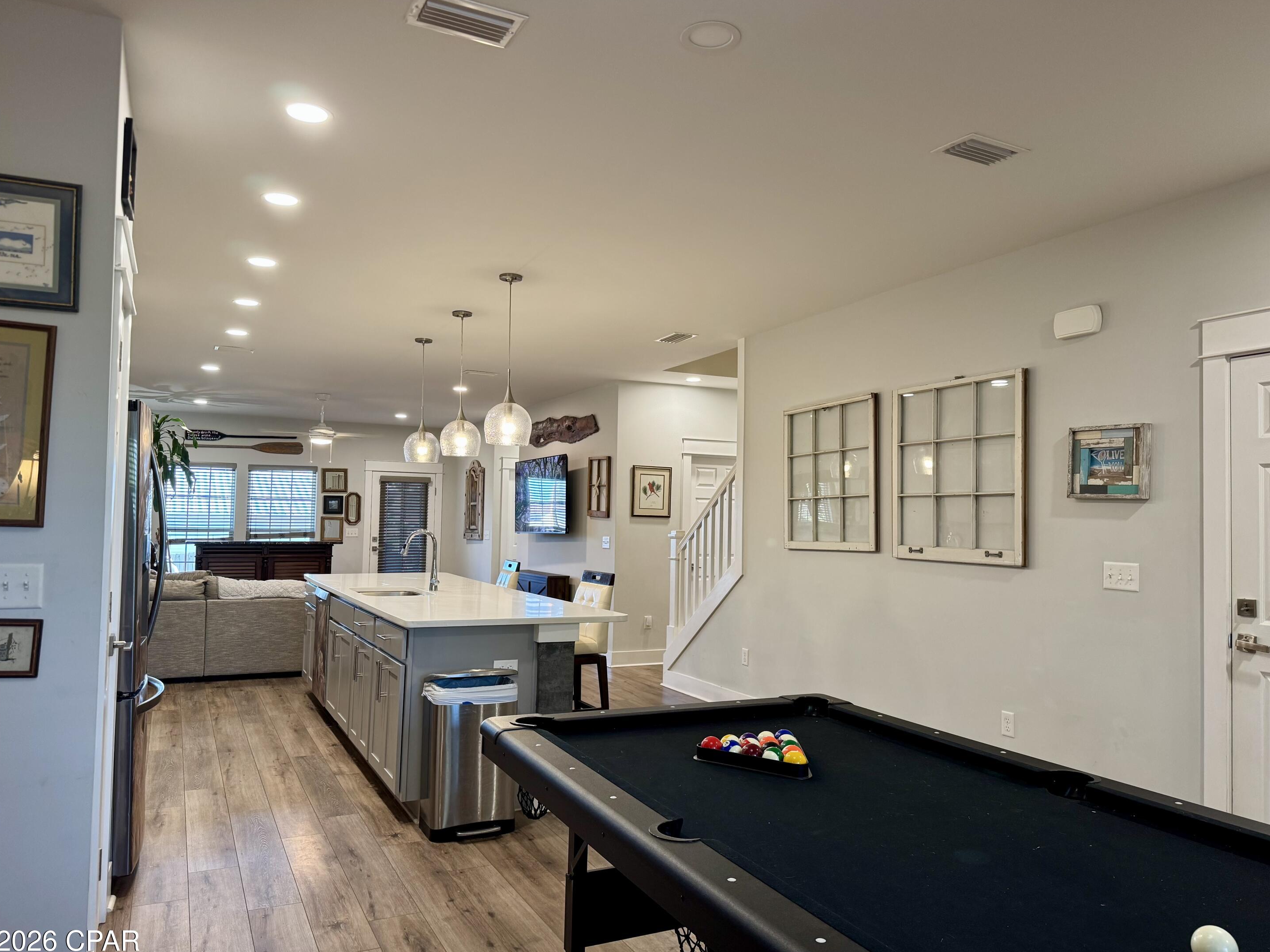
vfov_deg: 54.9
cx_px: 634
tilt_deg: +2.1
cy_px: 491
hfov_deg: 69.4
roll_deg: -1.7
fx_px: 917
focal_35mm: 25
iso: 160
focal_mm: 6.76
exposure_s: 1/60
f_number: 1.78
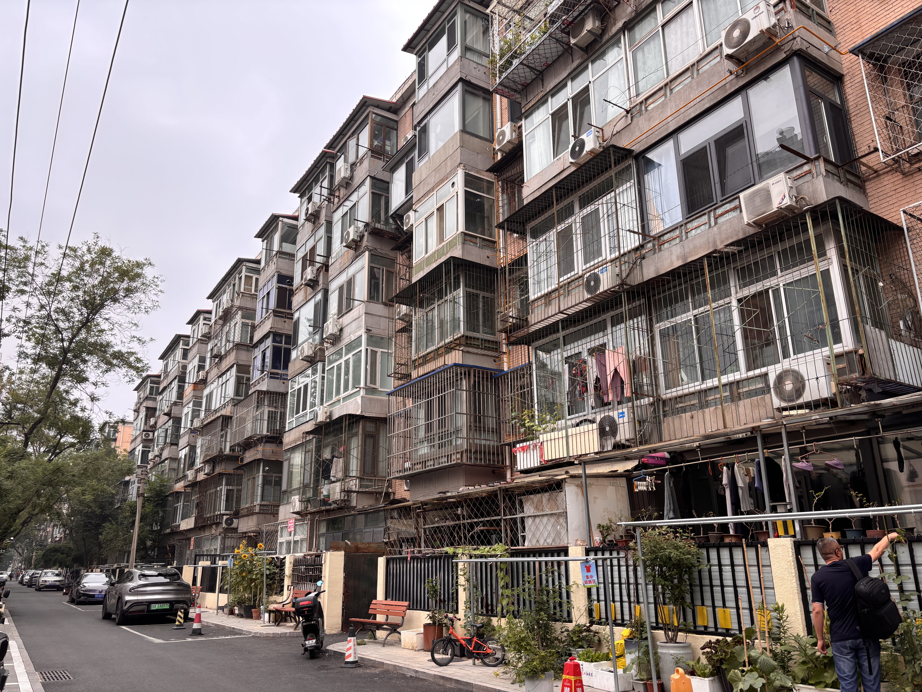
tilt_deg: +16.4
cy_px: 346
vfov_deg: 53.1
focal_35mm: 26
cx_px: 461
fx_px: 693
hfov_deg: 67.3
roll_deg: +0.7
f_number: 1.6
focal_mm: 5.96
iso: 50
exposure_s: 1/281
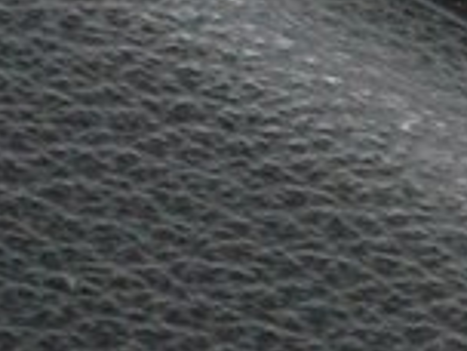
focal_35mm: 487
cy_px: 371
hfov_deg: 4.1
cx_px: 657
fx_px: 6570
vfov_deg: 3.1
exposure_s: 1/15
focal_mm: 50
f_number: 20
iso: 6400
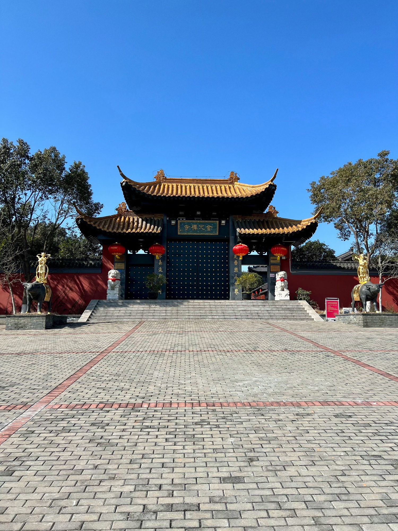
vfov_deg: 67.3
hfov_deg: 53.1
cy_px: 266
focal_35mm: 26
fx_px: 399
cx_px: 199
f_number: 1.5
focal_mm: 5.7
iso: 50
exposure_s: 1/3460
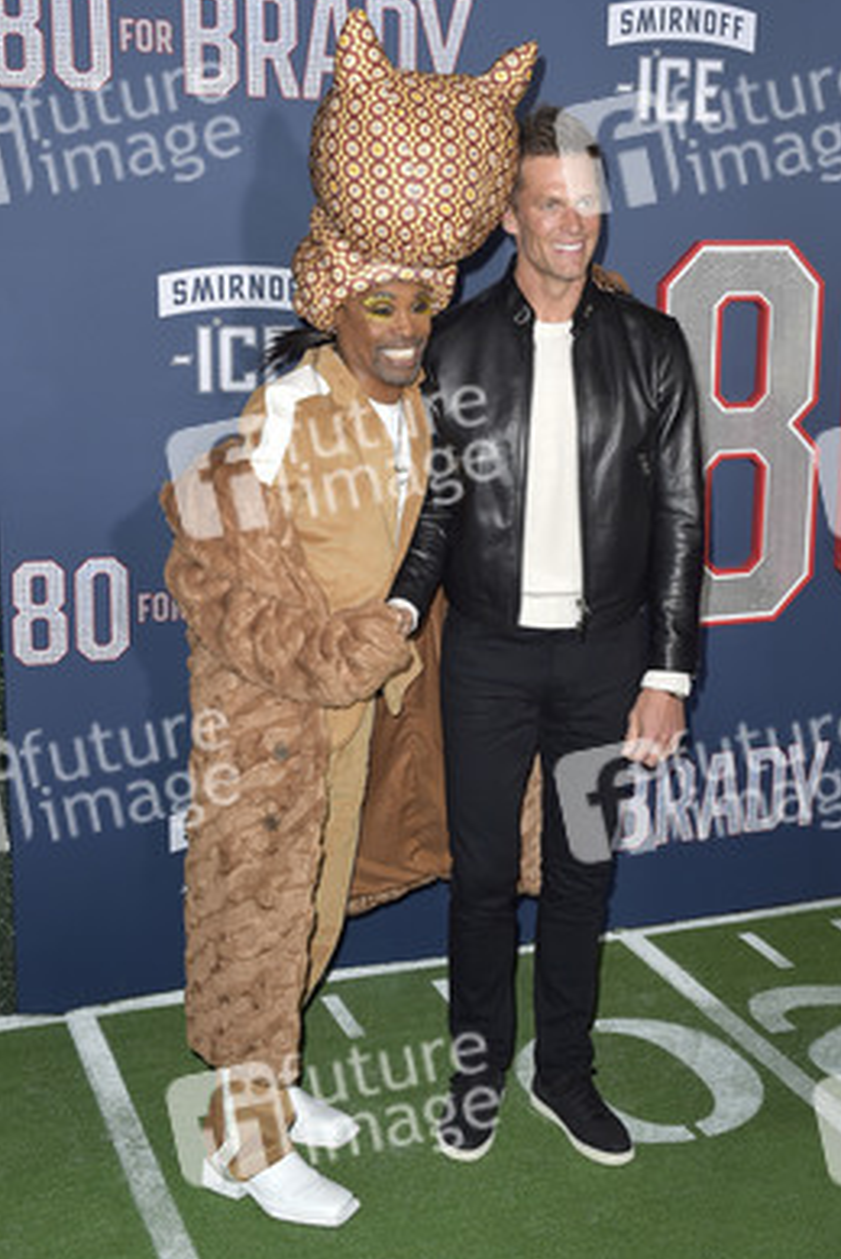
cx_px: 429
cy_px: 625
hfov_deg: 36.0
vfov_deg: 51.9
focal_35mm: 37
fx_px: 1294
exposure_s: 1/250
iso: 500
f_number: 6.3
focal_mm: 36
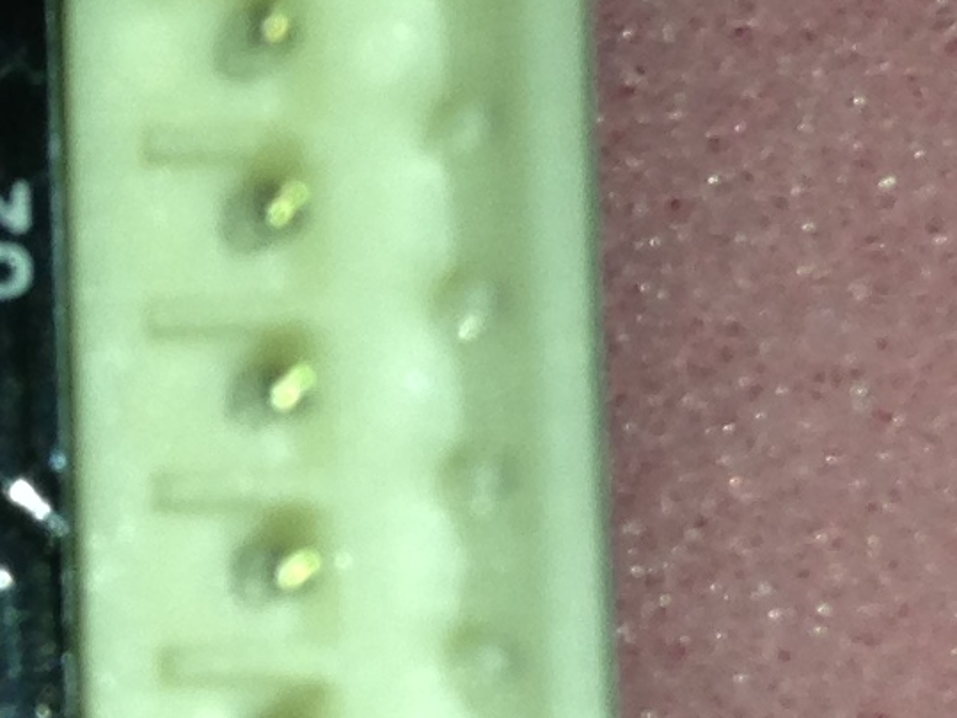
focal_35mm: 200
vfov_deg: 7.4
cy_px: 402
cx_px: -843
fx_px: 5528
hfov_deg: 9.4
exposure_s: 1/668
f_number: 2.4
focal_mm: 4.12
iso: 50
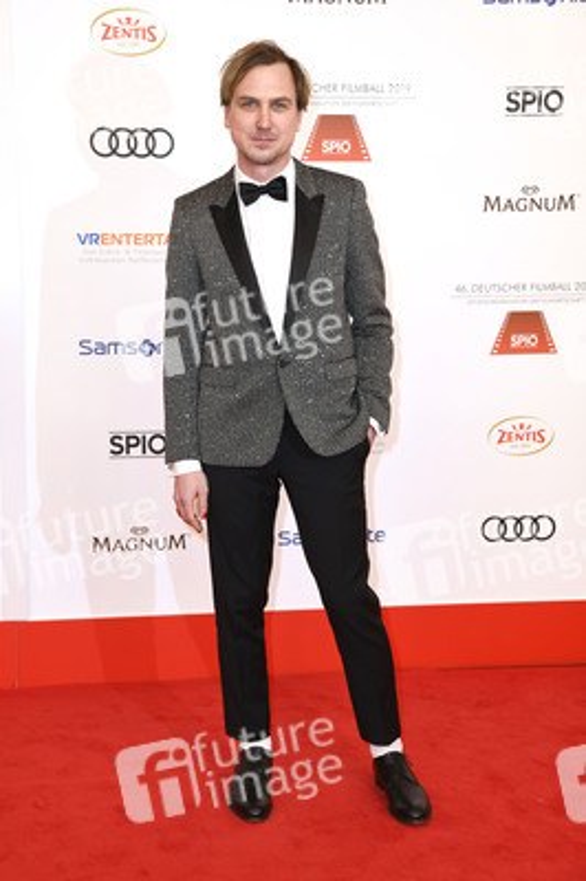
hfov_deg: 23.3
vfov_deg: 34.5
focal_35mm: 58
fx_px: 1419
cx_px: 293
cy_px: 440
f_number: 6.3
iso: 250
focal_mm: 58
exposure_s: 1/125
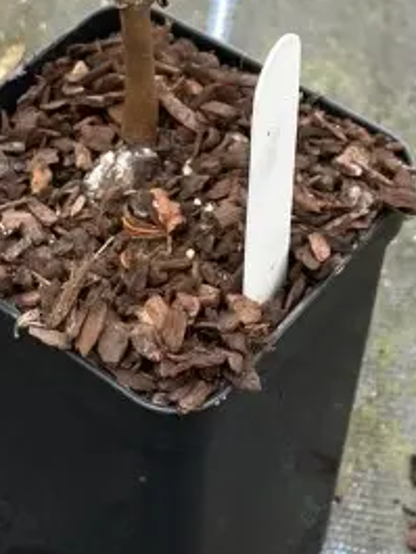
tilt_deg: -35.3
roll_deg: -5.2
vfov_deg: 17.4
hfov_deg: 14.0
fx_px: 1697
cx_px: 178
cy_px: -157
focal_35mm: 106
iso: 80
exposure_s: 1/121
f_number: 1.6
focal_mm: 4.2
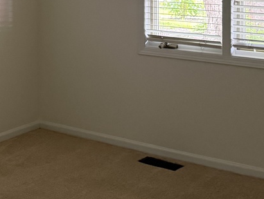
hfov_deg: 22.5
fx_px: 641
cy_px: -21
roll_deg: +0.2
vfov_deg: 17.0
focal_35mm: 84
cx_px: 9
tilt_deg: -2.5
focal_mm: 6.76
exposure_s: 1/60
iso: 400
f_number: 1.78
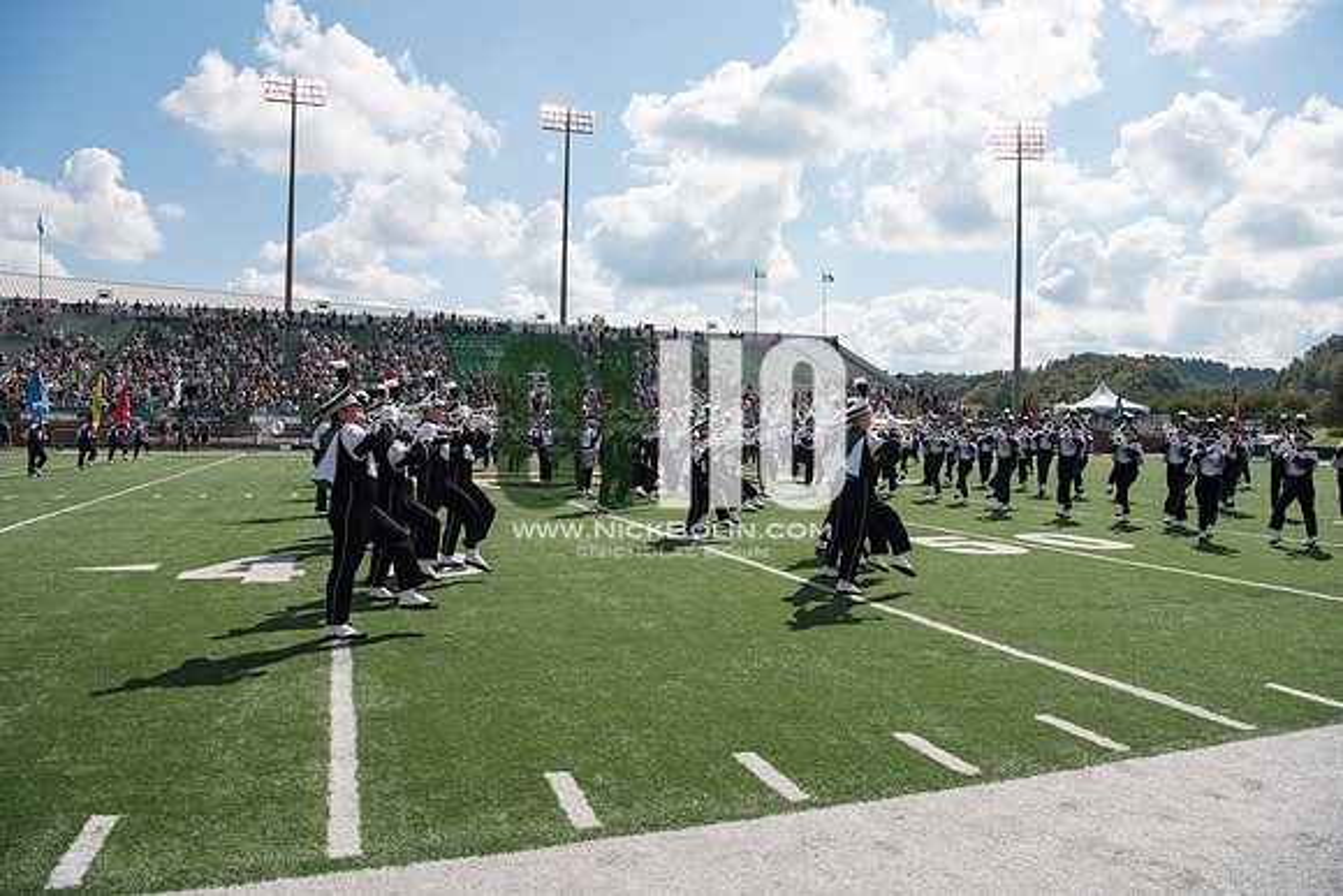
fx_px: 896
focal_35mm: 24
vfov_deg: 53.2
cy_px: 448
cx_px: 672
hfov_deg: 73.7
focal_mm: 24
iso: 200
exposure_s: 1/1000
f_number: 7.1
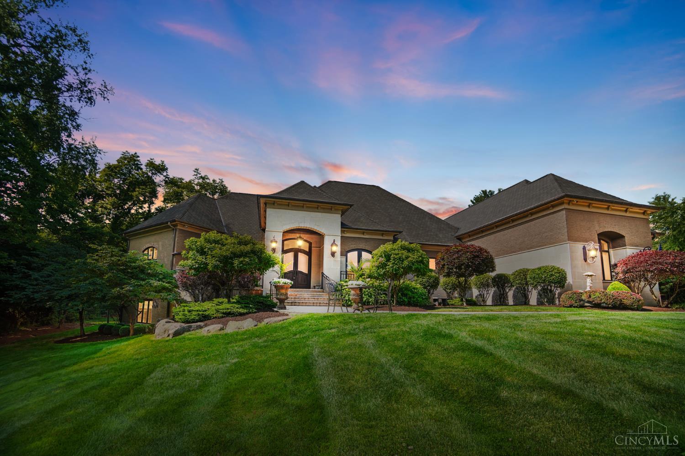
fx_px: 285
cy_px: 228
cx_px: 342
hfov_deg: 100.4
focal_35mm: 15
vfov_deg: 77.3
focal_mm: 10
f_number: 4
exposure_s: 1/250
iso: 100
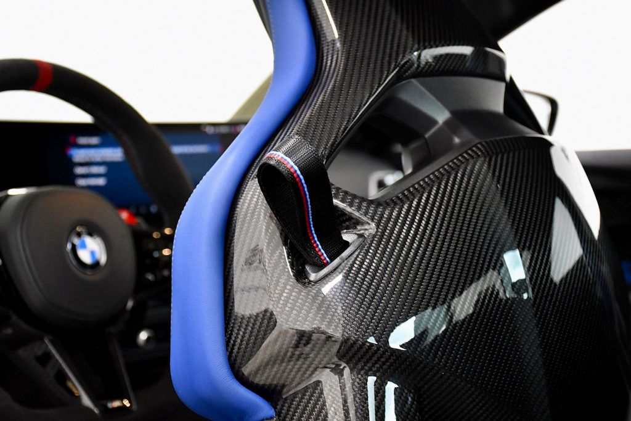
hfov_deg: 30.1
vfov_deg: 20.3
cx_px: 316
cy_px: 210
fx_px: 1174
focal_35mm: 67
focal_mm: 45
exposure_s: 1/125
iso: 2500
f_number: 5.6
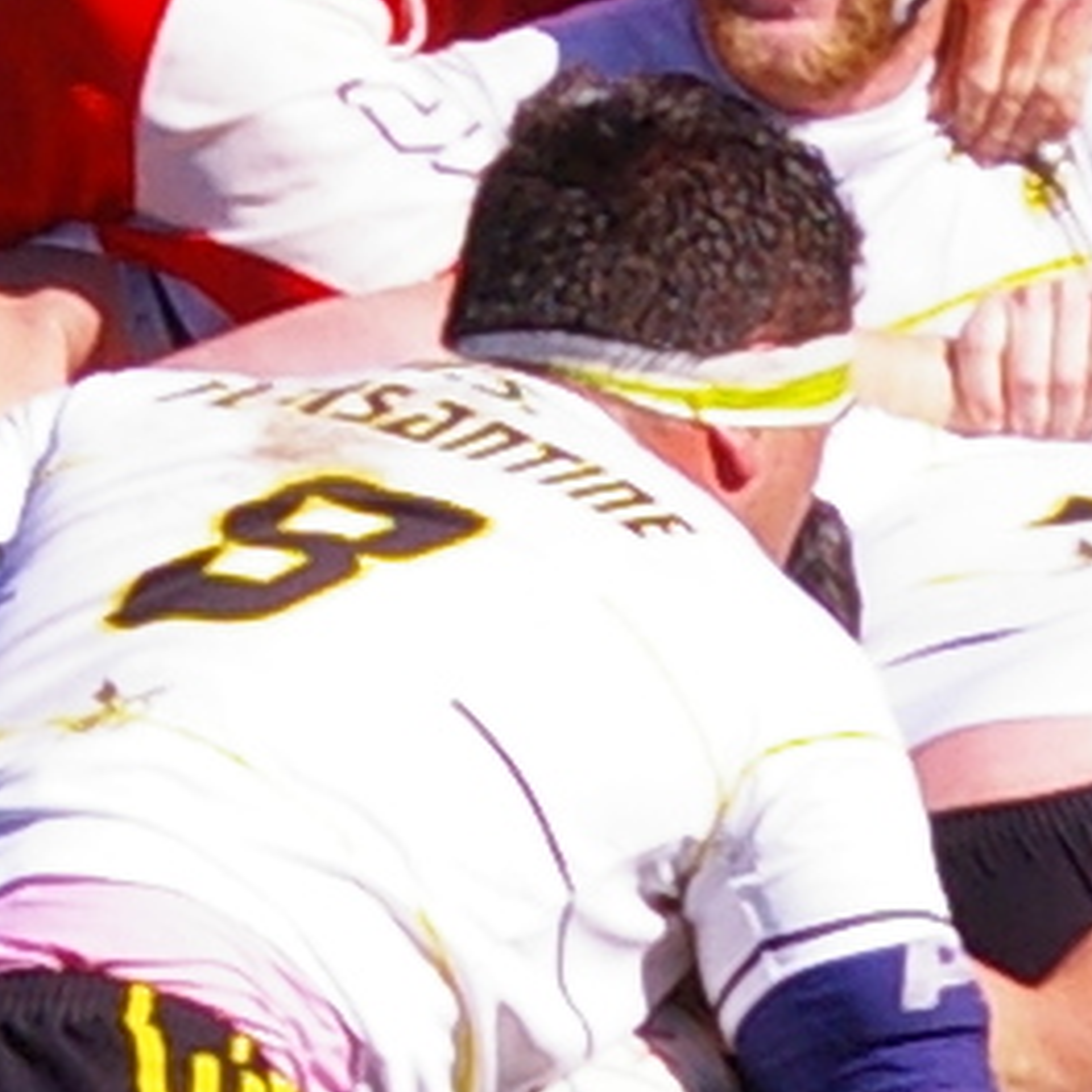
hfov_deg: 1.4
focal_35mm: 1236
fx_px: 44108
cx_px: 1592
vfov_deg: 1.4
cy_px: 2358
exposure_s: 1/500
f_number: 9.5
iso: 400
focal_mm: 85
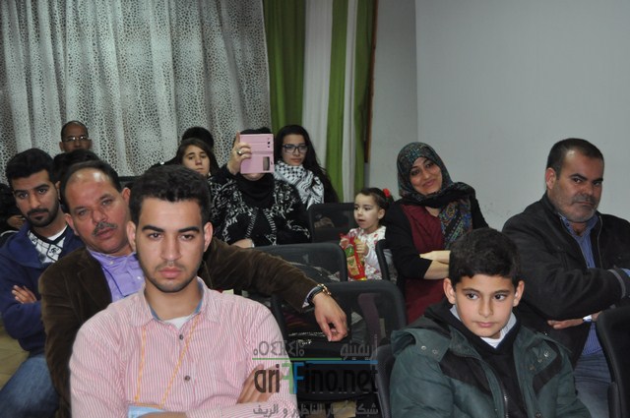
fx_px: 918
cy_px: 209
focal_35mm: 52
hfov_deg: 37.9
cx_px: 315
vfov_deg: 25.7
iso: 800
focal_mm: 35
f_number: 4.5
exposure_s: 1/60
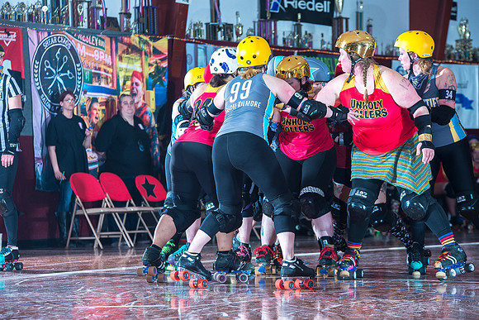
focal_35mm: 160
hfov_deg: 12.8
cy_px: 160
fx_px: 2129
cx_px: 240
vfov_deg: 8.6
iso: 800
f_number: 6.3
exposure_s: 1/160
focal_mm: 160
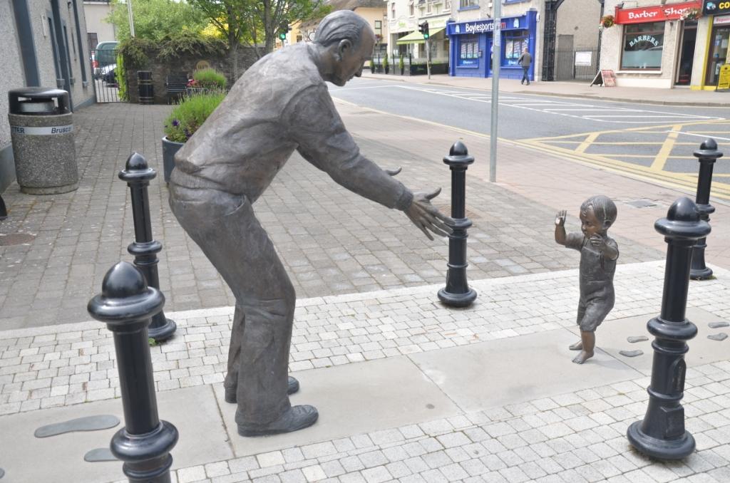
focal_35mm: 33
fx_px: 668
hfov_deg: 57.3
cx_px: 365
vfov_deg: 39.8
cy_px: 242
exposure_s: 1/180
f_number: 5.6
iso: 100
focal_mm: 22
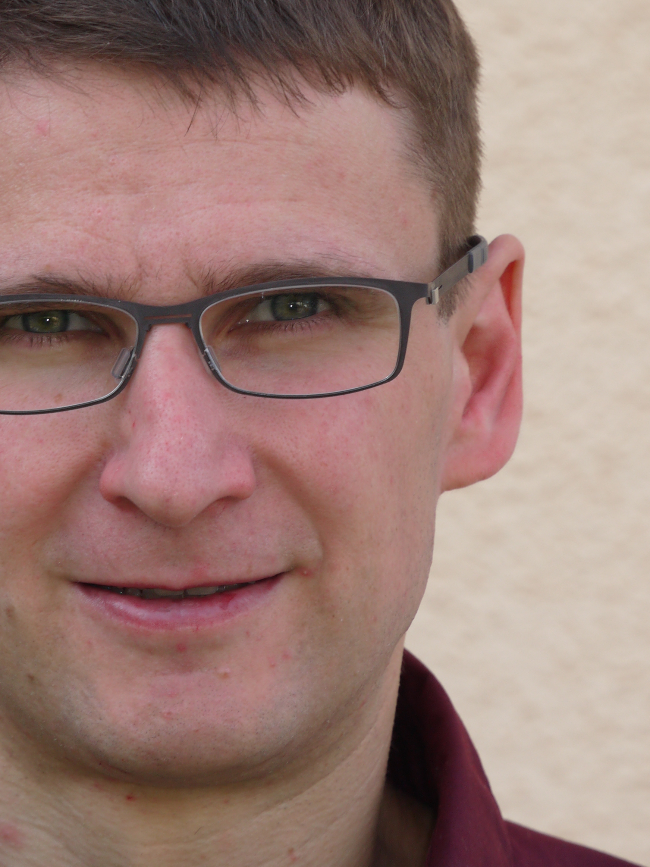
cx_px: 205
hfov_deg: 3.3
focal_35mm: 444
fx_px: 11116
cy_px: 415
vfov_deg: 4.5
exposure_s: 1/160
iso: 160
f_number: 6.3
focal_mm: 129
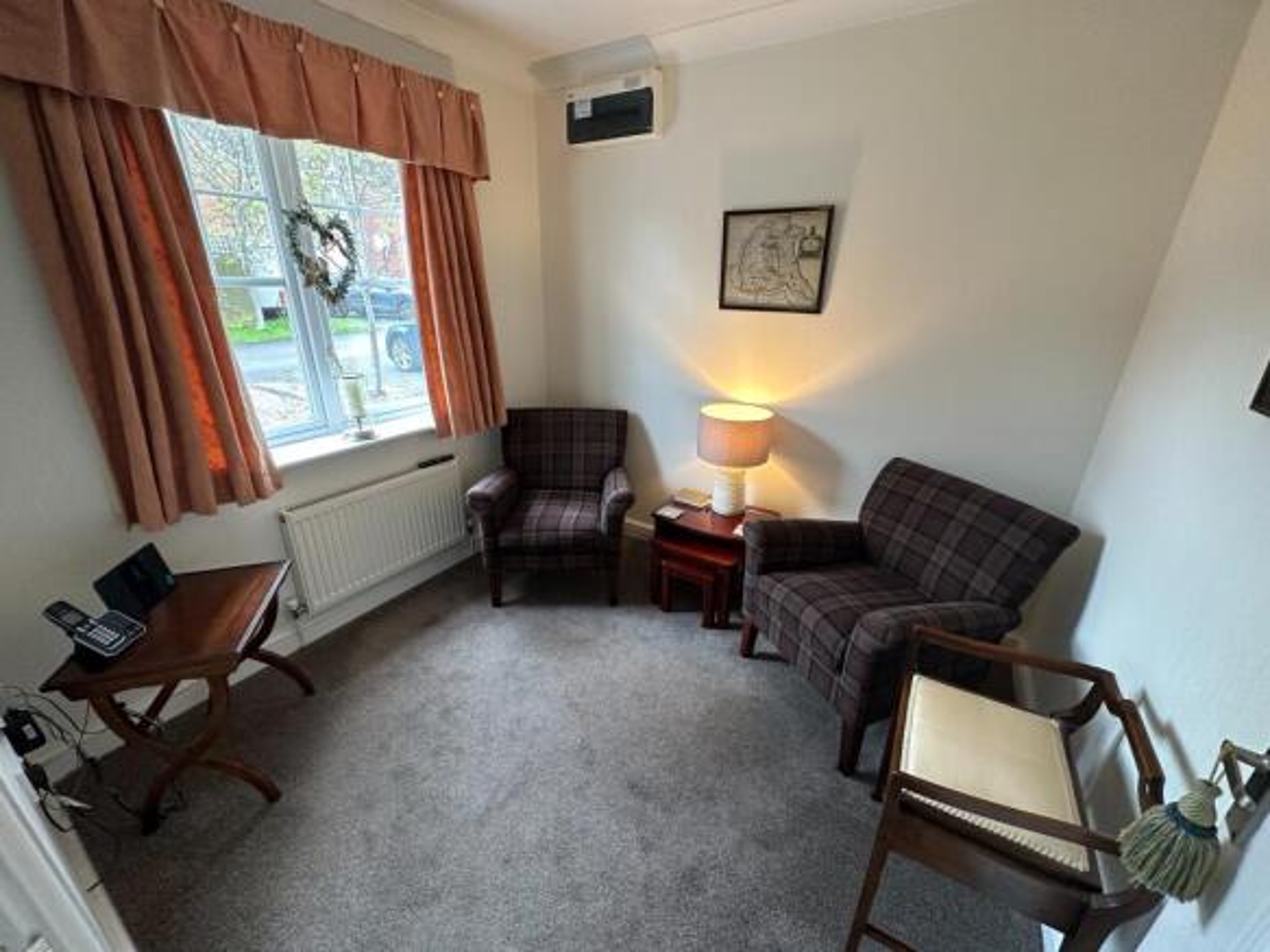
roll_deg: -1.0
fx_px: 514
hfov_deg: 102.1
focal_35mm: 14
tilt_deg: -22.5
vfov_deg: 85.7
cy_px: 476
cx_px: 635
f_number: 2.2
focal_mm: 2.22
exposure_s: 1/50
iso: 200
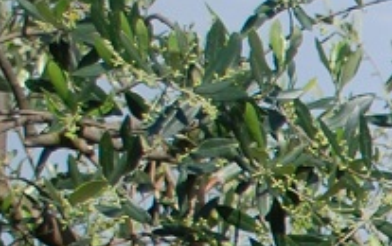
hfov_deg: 6.7
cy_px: 549
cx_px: 1220
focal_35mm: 278
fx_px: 2974
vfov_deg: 4.6
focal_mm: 26
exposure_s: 1/800
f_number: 4.2
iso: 100
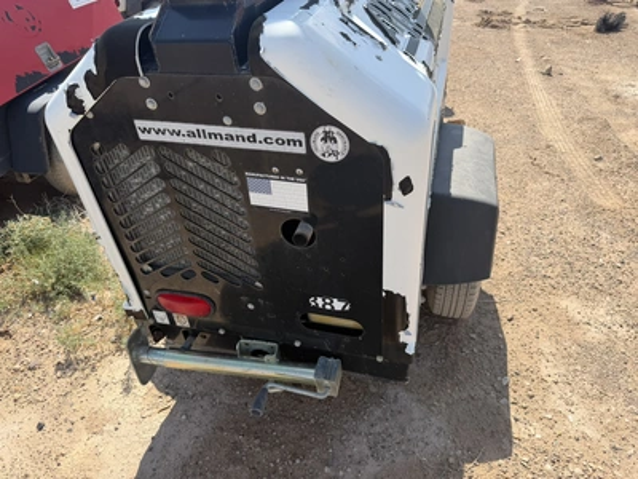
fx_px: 442
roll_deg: +2.2
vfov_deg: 56.8
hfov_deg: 71.6
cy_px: 240
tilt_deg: -33.7
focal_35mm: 24
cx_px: 319
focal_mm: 6.76
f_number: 1.78
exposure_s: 1/2611
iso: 80
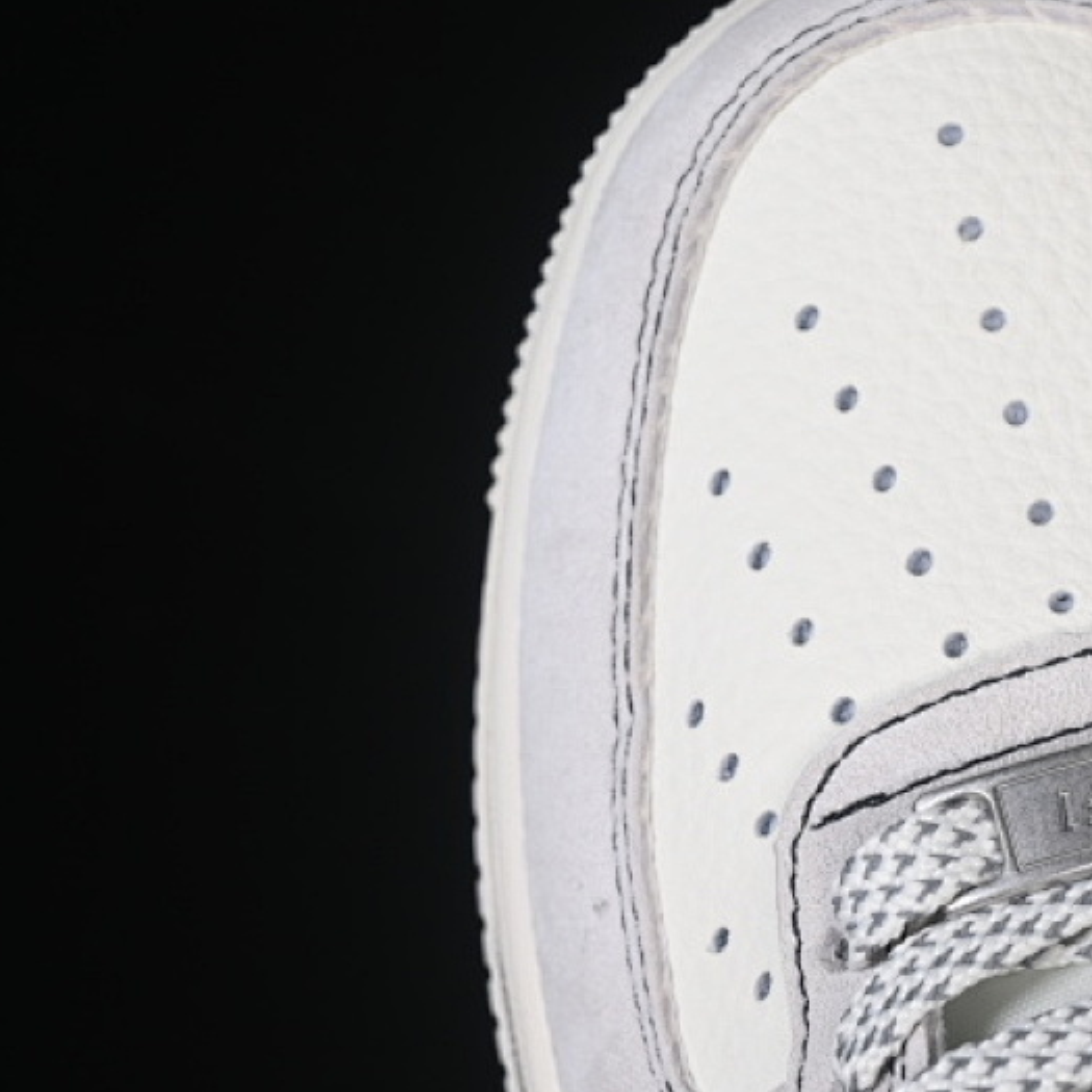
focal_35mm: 131
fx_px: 4675
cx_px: 1025
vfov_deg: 13.3
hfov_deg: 13.2
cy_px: 580
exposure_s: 1/100
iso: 160
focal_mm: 50
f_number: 7.1
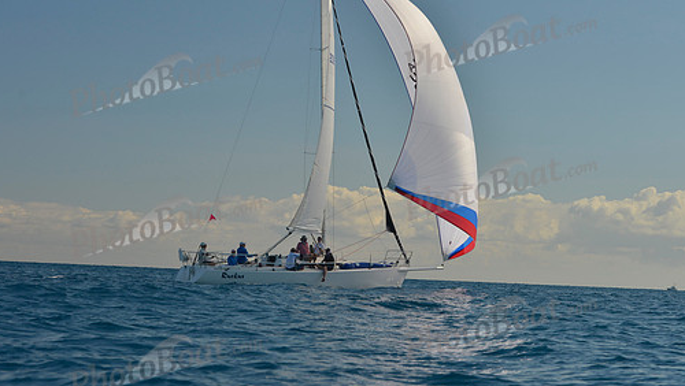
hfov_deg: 25.0
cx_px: 334
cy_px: 133
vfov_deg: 14.2
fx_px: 1545
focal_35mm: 85
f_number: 8
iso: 200
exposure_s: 1/640
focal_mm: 70
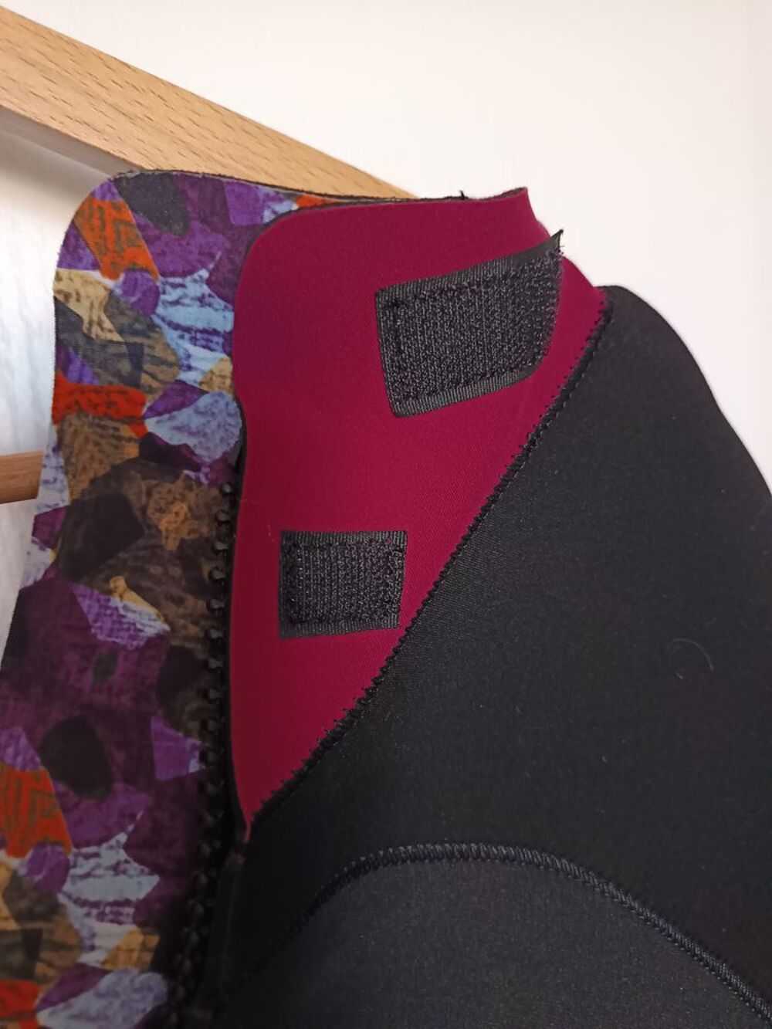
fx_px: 714
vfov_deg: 71.6
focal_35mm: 24
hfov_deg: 56.8
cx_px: 386
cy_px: 514
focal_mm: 5.31
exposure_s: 1/25
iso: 1374
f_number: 1.7
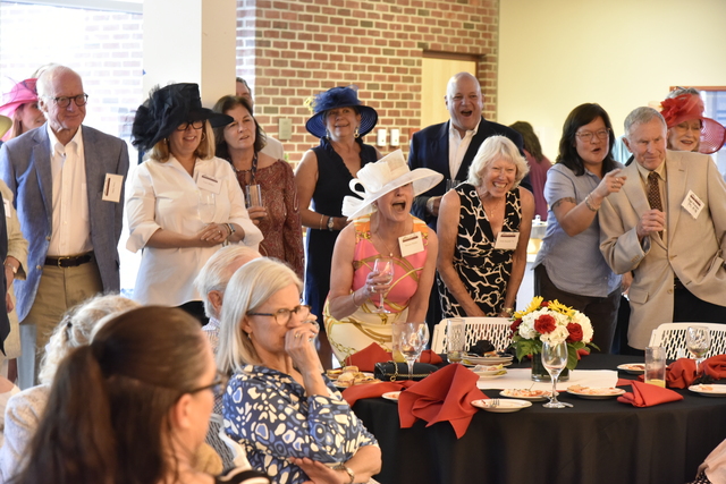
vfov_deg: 14.9
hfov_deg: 22.1
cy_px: 242
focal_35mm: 92
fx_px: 1856
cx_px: 363
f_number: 6.3
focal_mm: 92
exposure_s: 1/15
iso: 5000
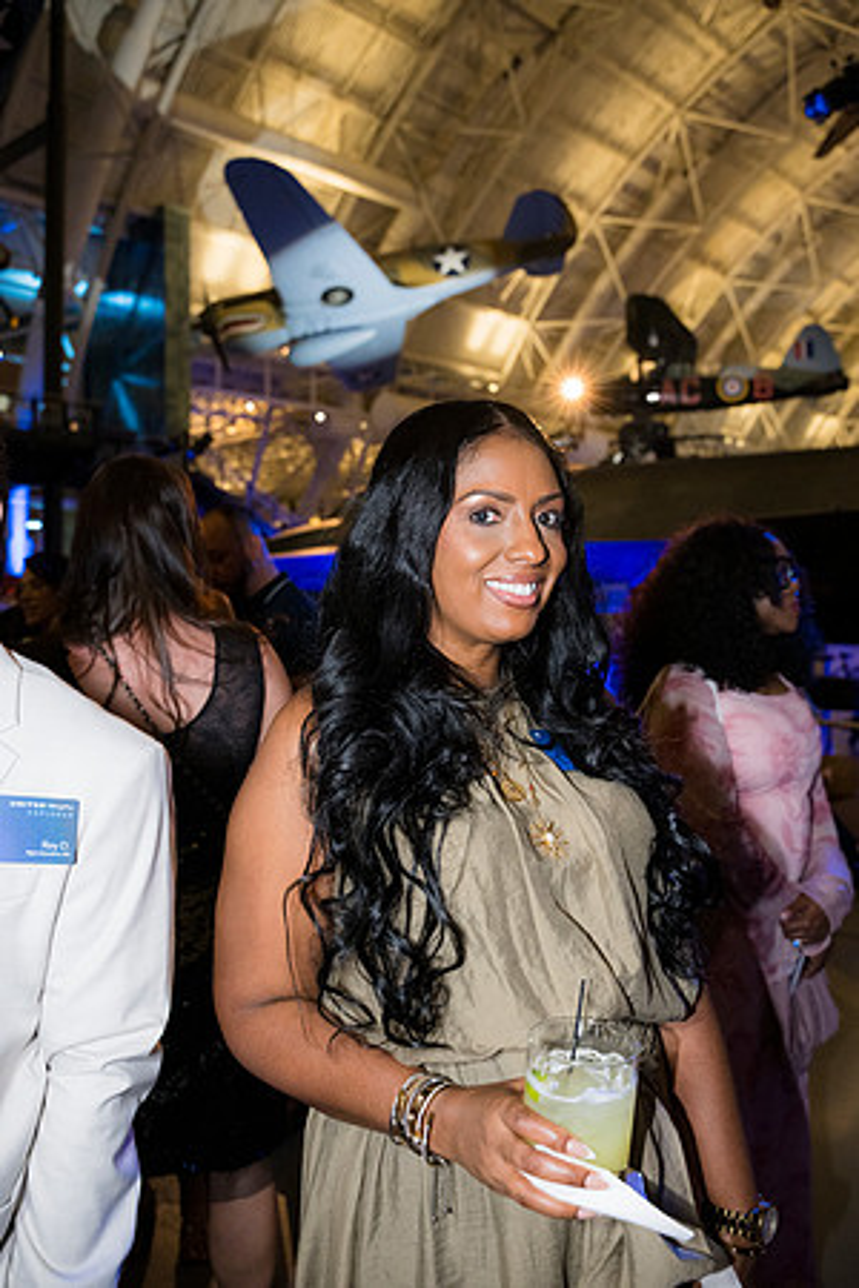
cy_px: 644
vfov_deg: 65.5
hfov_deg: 46.4
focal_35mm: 28
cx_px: 430
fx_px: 1002
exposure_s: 1/160
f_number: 4
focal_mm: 28
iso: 3200
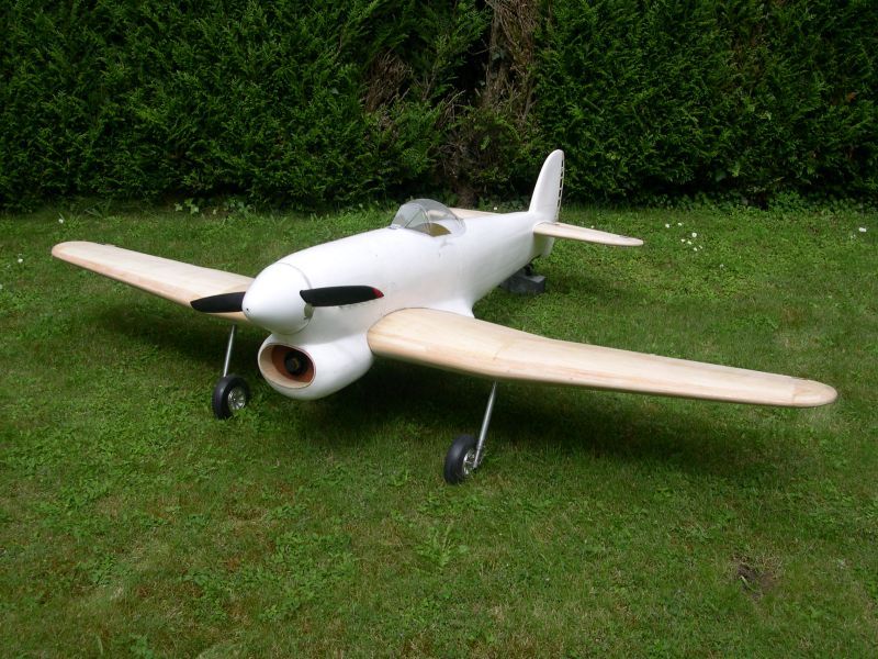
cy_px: 330
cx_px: 439
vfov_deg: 37.7
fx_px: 964
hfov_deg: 49.0
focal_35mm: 38
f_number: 7.6
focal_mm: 8
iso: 100
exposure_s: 1/183
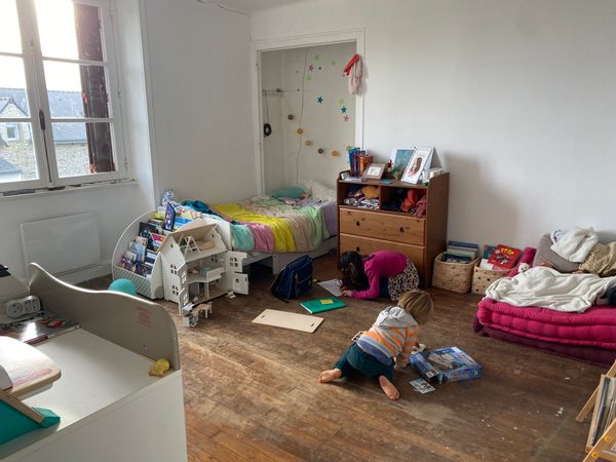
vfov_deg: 53.1
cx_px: 308
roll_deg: +0.8
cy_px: 231
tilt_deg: -14.7
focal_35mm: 26
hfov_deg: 67.3
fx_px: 463
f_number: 1.8
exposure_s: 1/121
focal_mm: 4.25
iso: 125
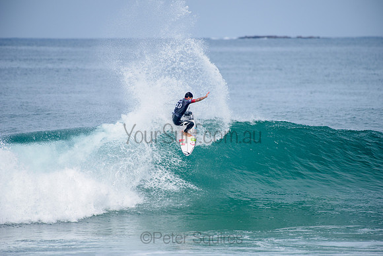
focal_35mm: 500
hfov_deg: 4.1
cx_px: 192
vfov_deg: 2.8
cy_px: 128
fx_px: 5320
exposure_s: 1/2000
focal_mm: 500
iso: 250
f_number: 5.6
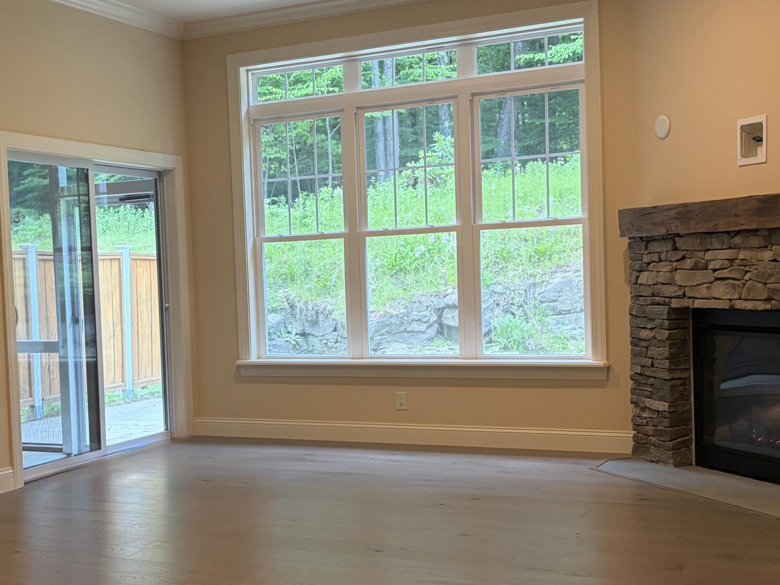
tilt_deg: -3.3
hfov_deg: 39.2
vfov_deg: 30.2
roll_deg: +3.6
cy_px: 329
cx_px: 267
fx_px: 1081
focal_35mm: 48
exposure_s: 1/60
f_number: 1.6
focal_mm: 5.96
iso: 100
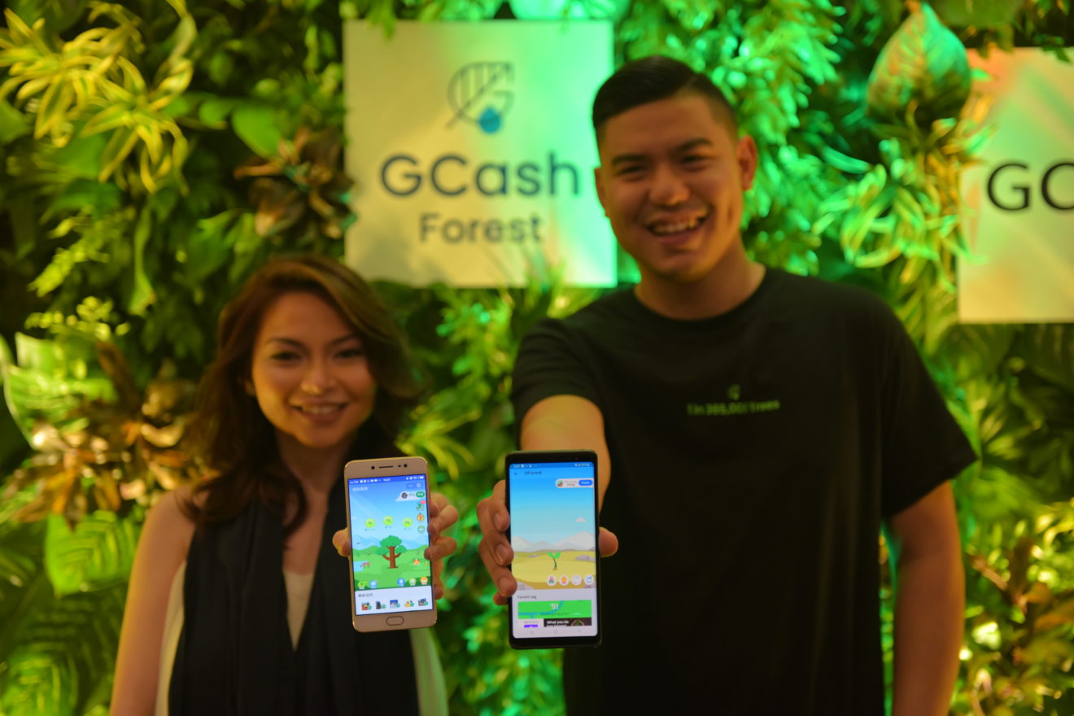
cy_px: 358
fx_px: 1730
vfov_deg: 23.4
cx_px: 537
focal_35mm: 58
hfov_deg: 34.5
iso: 640
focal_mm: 58
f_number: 2.8
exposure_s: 1/250
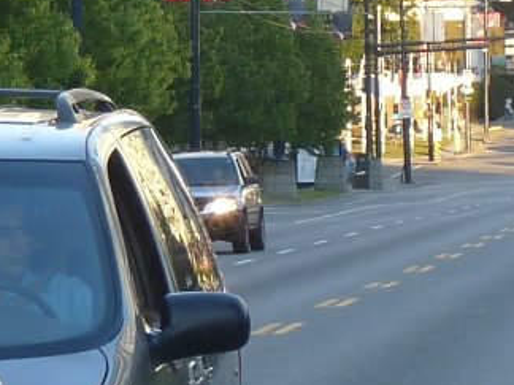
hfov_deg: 4.5
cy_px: -49
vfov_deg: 3.4
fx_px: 6474
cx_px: 733
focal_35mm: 436
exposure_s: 1/100
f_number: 3.6
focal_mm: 13.8
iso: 100
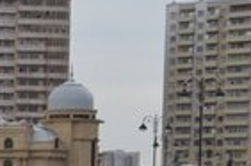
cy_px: 254
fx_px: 1218
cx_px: -205
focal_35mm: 175
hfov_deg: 11.0
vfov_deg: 7.6
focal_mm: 25
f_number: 8
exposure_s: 1/250
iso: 200
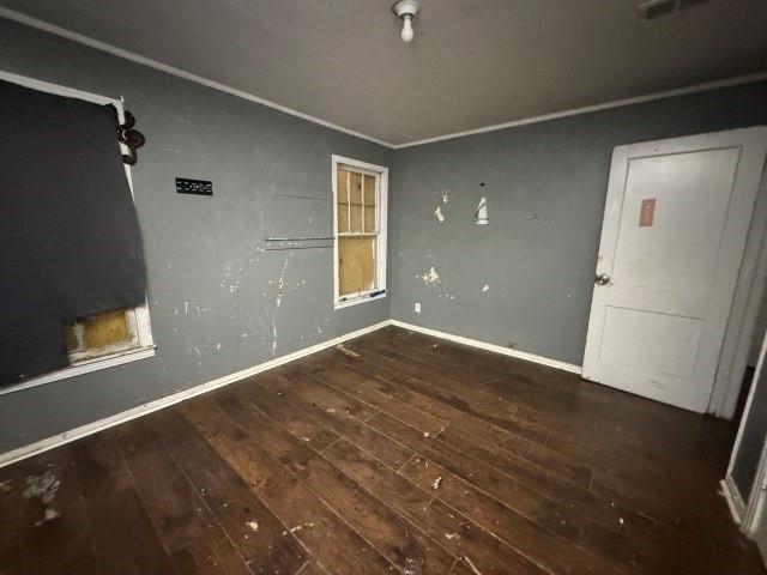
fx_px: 310
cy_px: 288
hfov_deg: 102.1
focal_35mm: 14
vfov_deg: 85.7
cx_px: 384
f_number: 2.2
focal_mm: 2.22
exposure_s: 1/40
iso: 1600
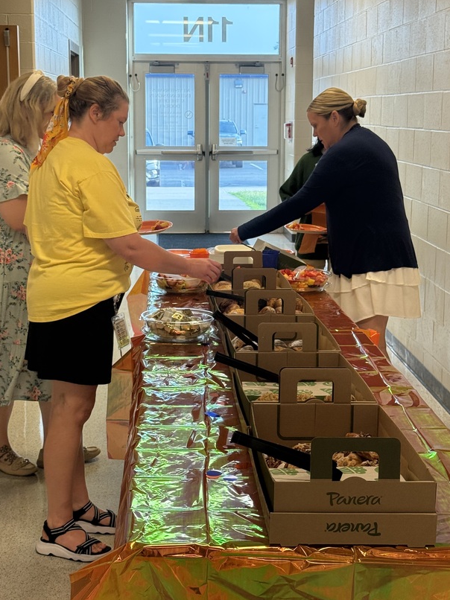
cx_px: 221
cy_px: 276
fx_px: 1058
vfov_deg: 31.7
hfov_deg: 24.0
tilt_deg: -8.0
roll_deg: -0.2
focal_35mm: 61
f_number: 1.78
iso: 160
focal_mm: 6.76
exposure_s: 1/120
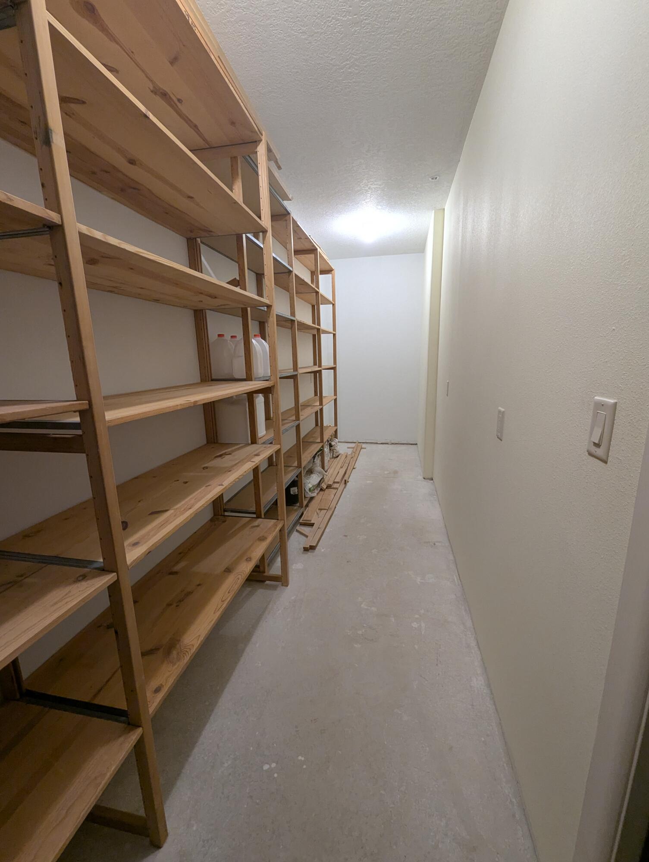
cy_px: 431
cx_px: 324
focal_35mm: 13
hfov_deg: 90.0
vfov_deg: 106.1
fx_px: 324
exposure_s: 1/24
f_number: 2.2
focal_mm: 1.95
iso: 215
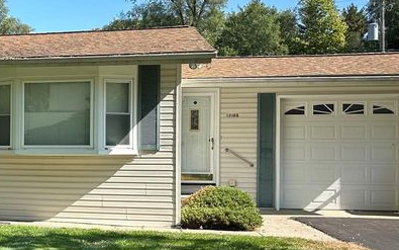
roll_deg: -0.6
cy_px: 158
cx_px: -45
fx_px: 718
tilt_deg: -0.6
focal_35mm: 66
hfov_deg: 28.1
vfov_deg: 19.7
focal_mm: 6.86
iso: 80
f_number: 1.78
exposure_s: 1/1845
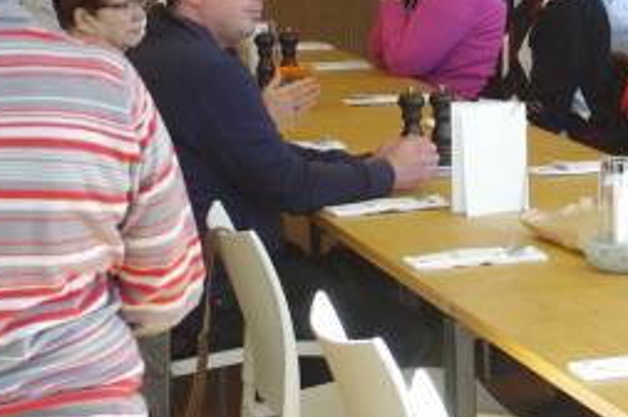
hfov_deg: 13.7
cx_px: 448
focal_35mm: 150
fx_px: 2613
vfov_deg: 9.1
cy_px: -22
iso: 400
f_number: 6.3
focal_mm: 28
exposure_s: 1/60
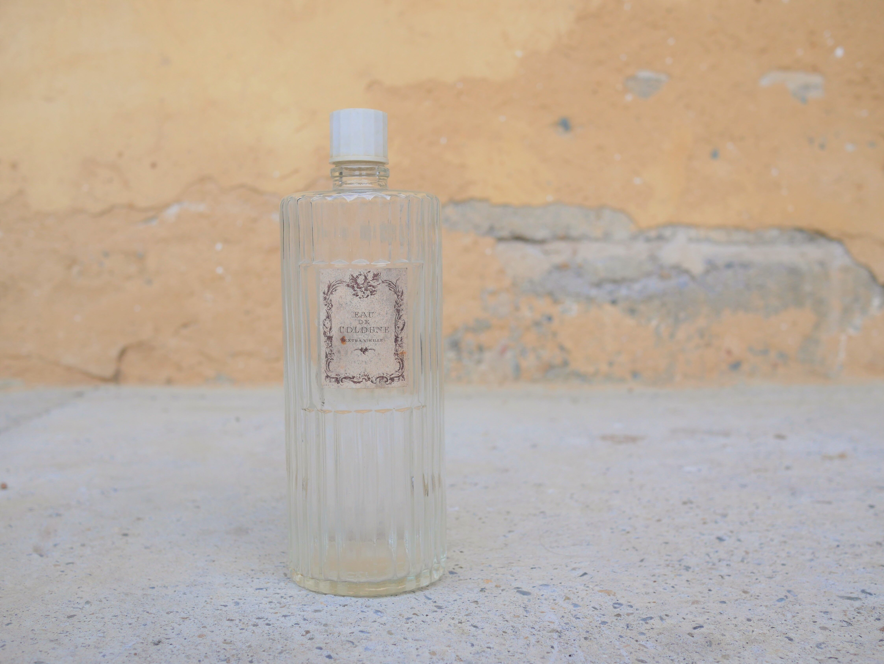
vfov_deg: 36.0
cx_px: 442
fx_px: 1022
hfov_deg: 46.8
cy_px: 332
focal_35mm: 40
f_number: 3.2
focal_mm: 20
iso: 200
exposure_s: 1/320
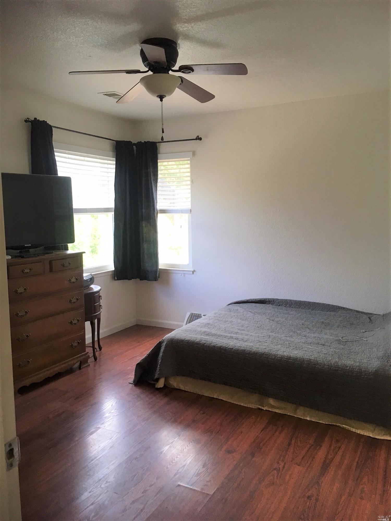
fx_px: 437
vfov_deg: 61.7
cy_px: 260
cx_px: 196
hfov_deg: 48.2
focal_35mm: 29
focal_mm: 4.15
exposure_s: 1/30
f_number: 2.2
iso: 40
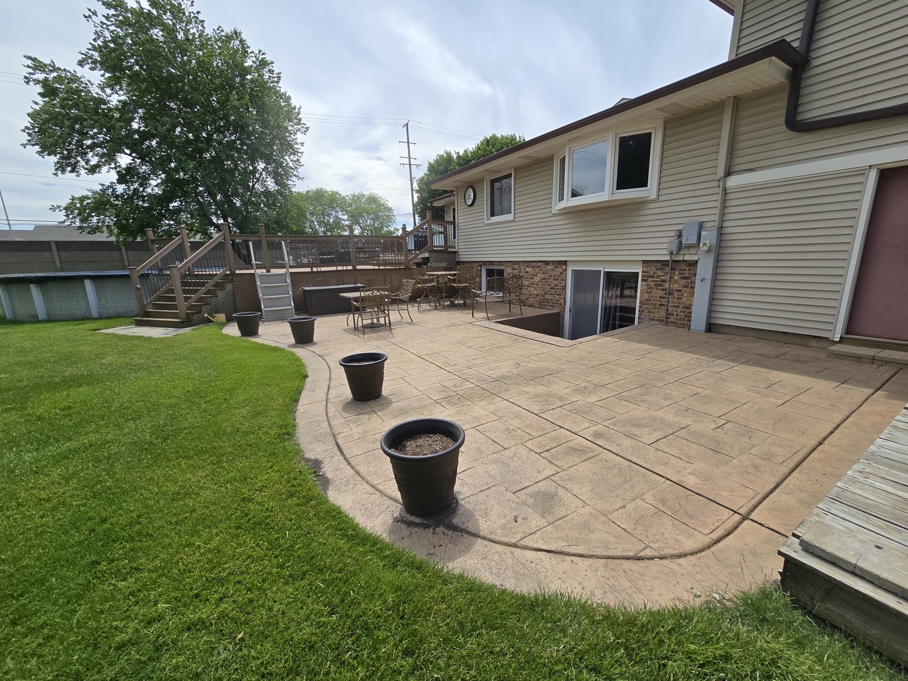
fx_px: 341
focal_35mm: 13
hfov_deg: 106.2
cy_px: 340
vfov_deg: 89.9
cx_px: 454
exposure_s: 1/1814
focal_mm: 2.2
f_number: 2.2
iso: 50
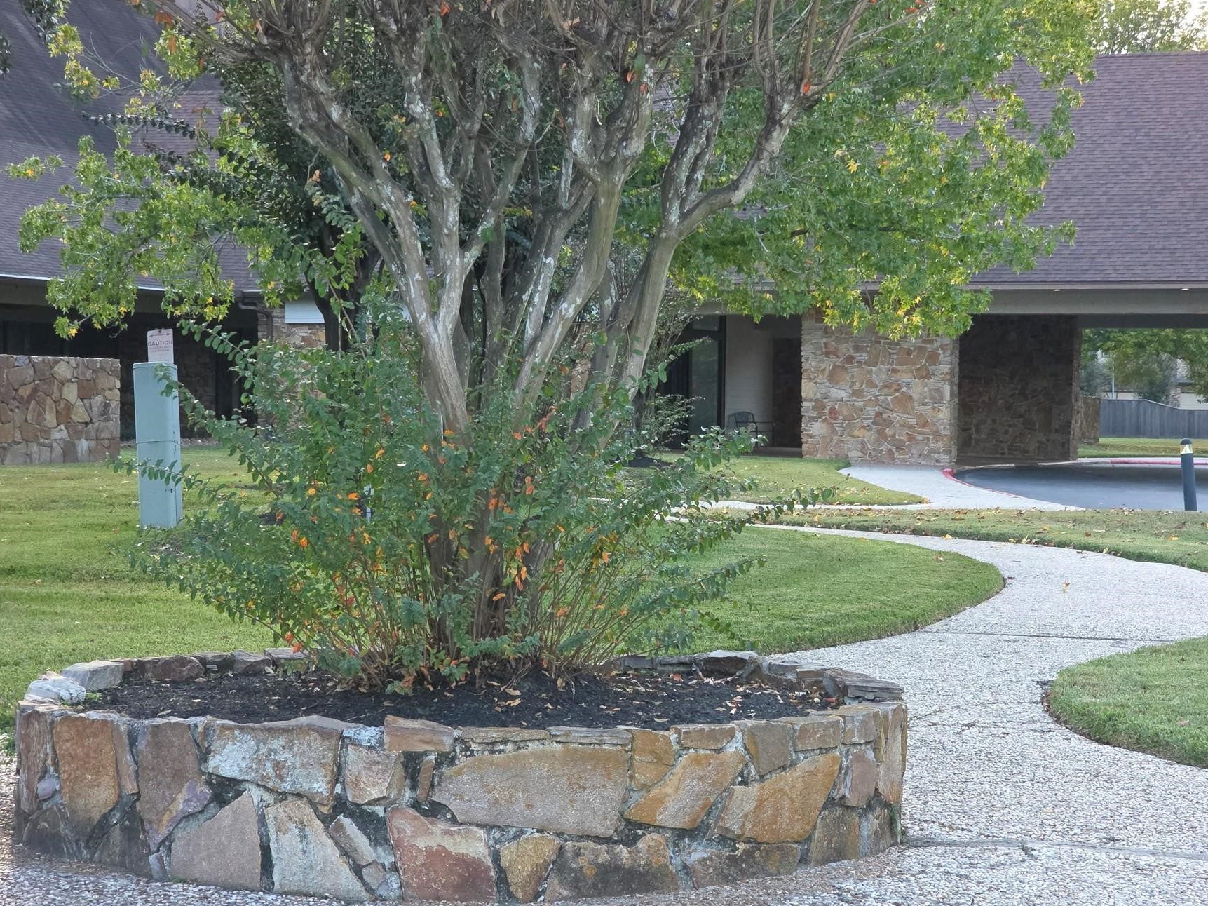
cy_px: 533
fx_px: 2861
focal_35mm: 82
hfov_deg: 23.8
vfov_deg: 18.0
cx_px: 656
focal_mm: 7.9
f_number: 2.4
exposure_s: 1/144
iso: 50
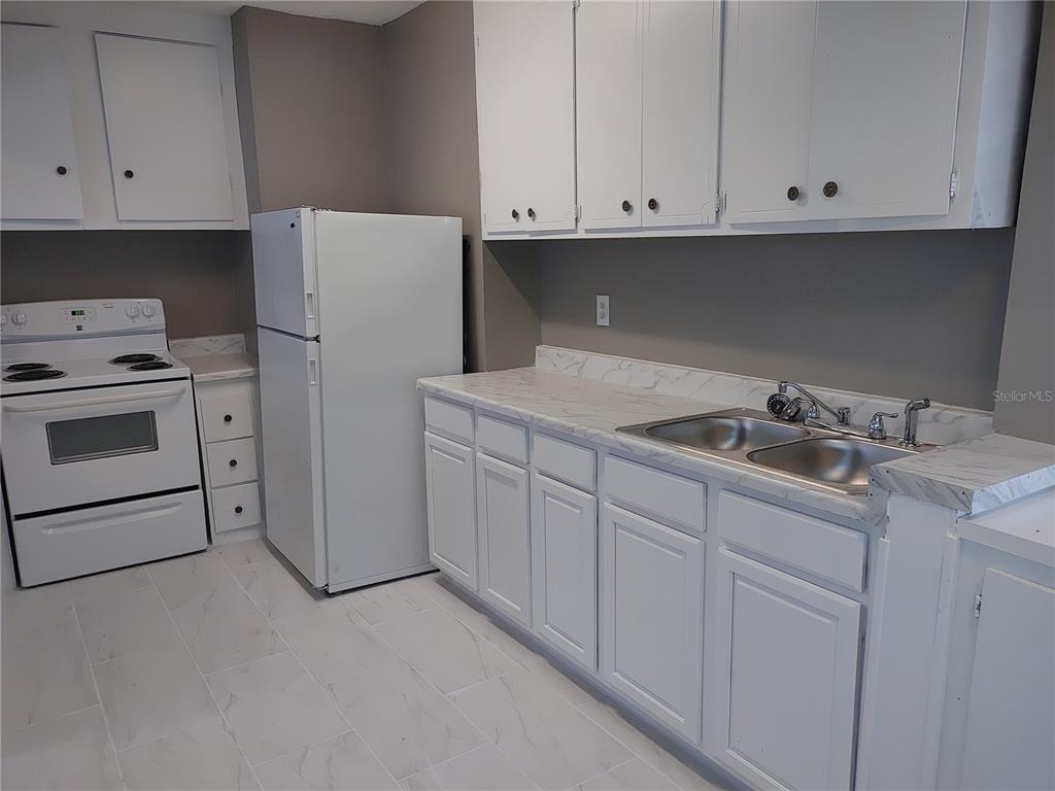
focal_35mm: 26
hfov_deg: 67.3
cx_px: 528
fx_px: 792
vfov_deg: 53.1
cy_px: 396
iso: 50
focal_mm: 5.58
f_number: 1.8
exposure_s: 1/40
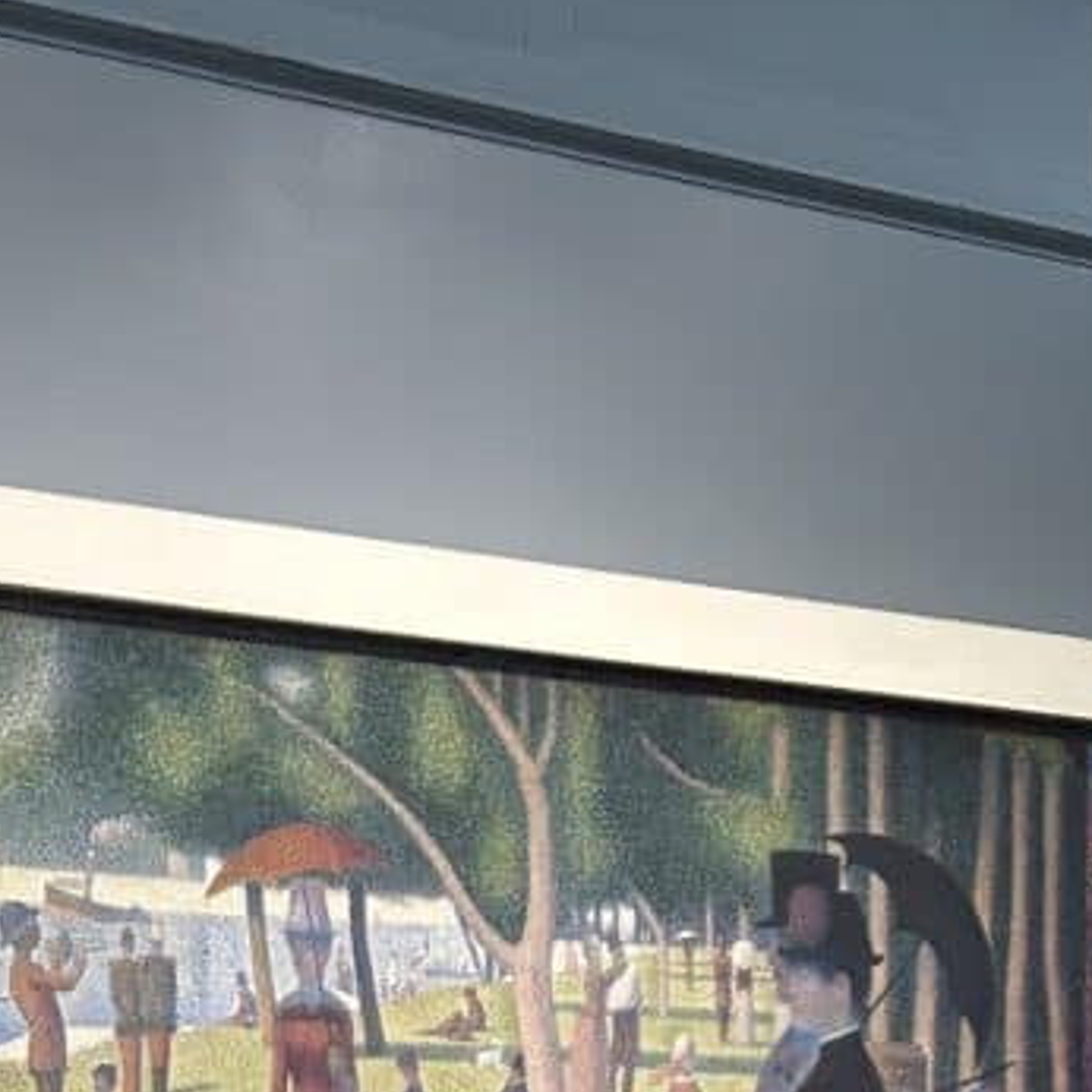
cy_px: 1496
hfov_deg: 24.5
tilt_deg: -0.4
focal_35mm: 68
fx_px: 2427
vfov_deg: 22.2
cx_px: 76
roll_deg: +0.7
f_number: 1.5
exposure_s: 1/60
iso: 160
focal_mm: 5.7
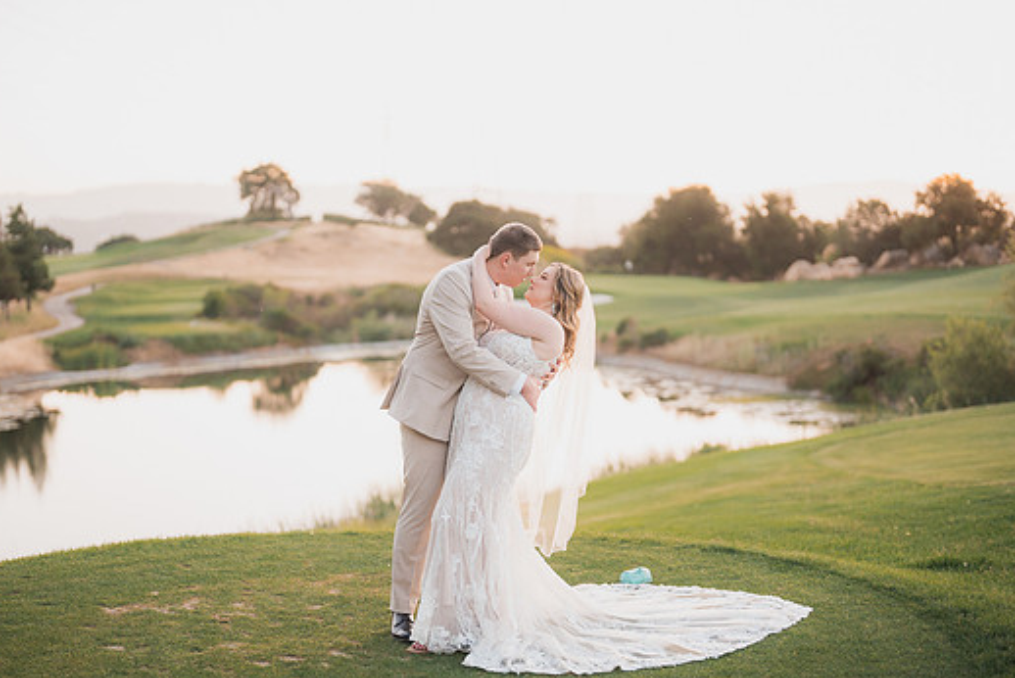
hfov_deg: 35.6
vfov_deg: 24.2
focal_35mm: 56
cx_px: 460
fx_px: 1580
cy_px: 377
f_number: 1.2
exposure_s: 1/800
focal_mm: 50
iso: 640
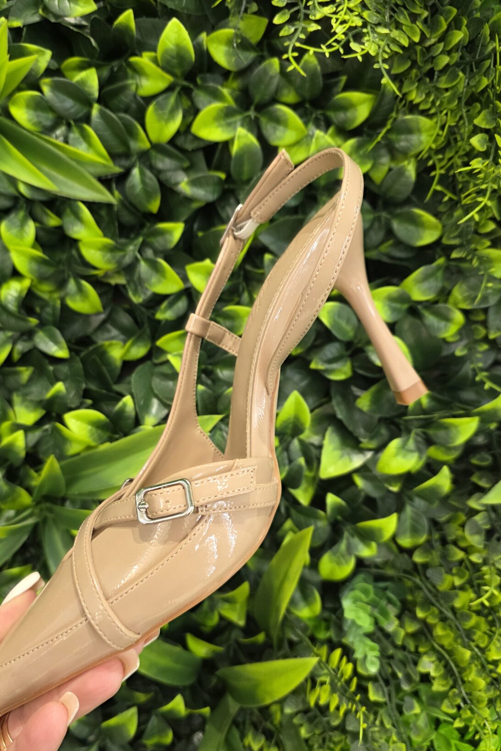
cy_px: 393
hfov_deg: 46.3
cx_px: 220
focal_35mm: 28
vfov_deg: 65.4
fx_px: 584
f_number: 1.7
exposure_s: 1/100
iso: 500
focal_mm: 6.3
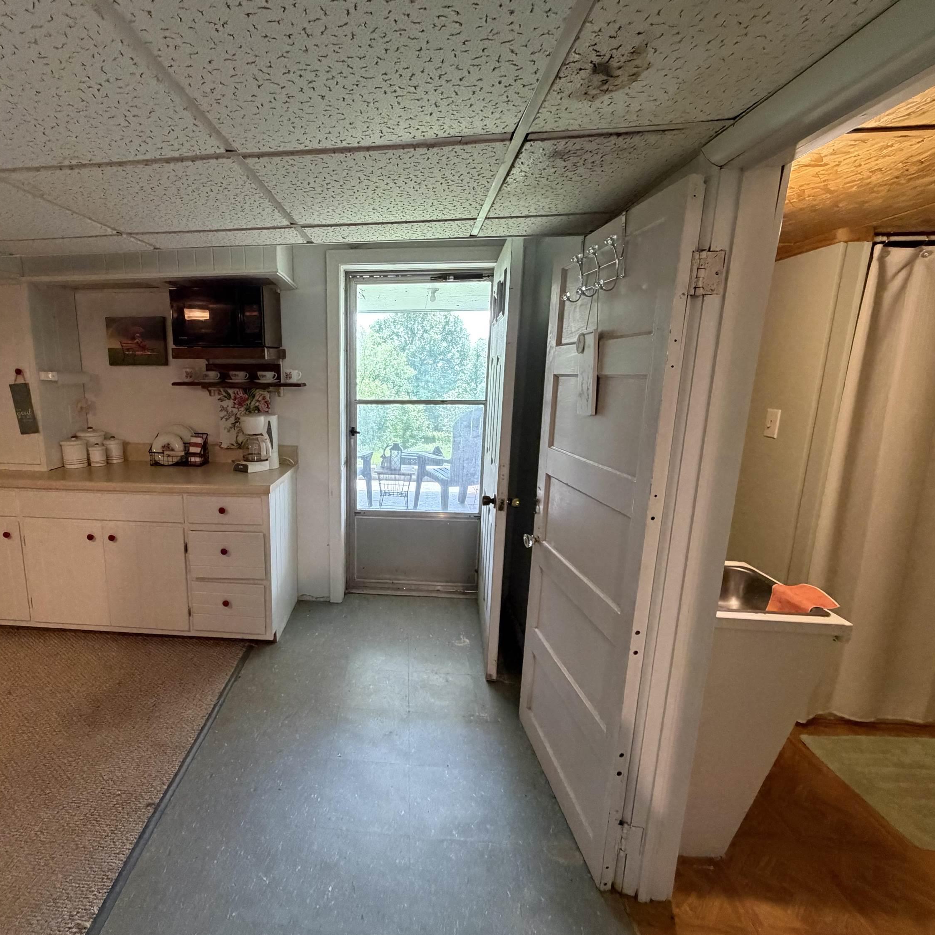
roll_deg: +0.1
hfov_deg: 82.5
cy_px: 473
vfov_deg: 84.0
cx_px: 357
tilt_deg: -9.5
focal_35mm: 17
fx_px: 520
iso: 500
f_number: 2.2
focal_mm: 2.22
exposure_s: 1/60
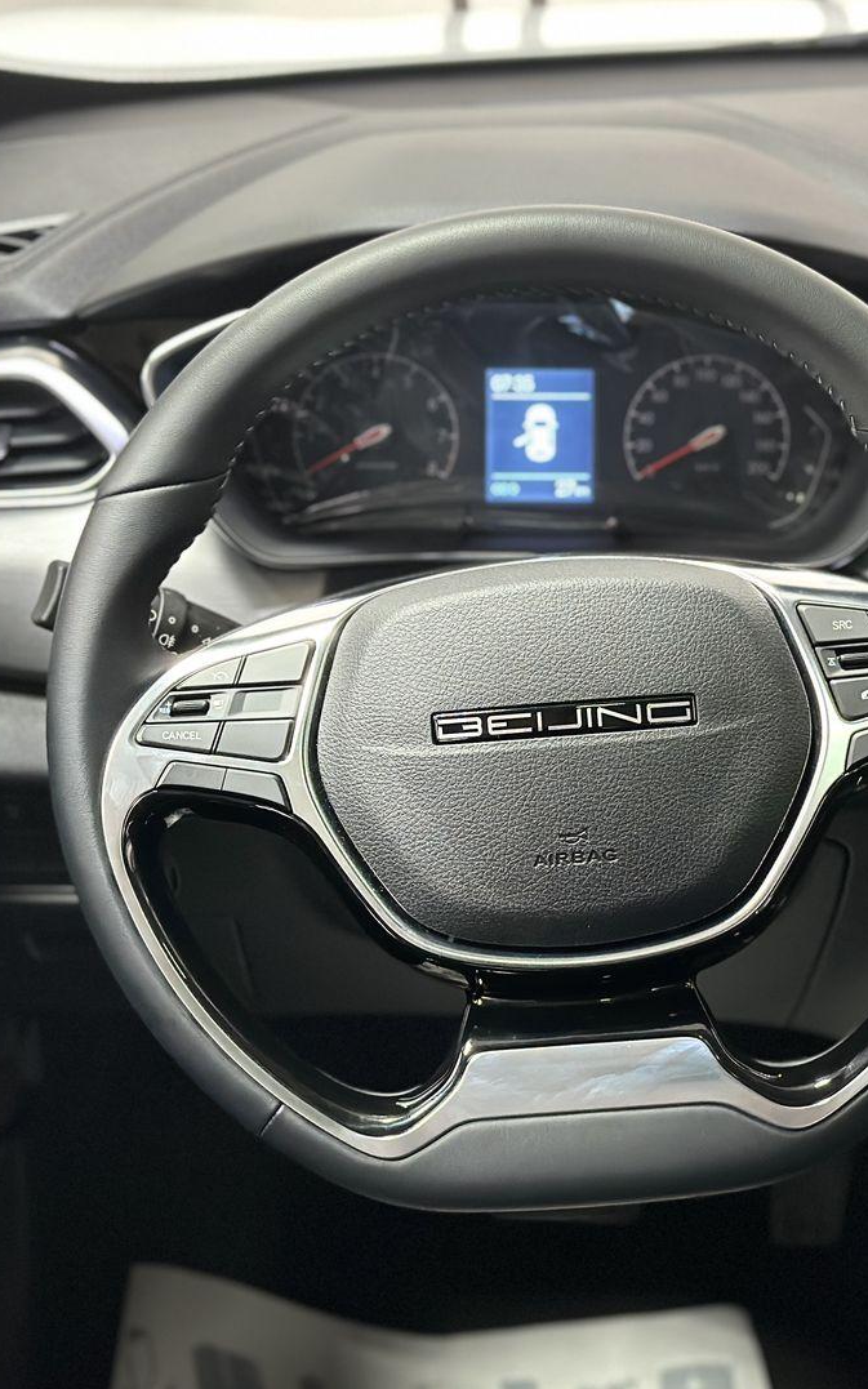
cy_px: 695
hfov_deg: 19.1
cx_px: 522
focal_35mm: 68
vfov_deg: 30.2
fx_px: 2574
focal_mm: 6.86
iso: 320
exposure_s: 1/33
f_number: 1.78
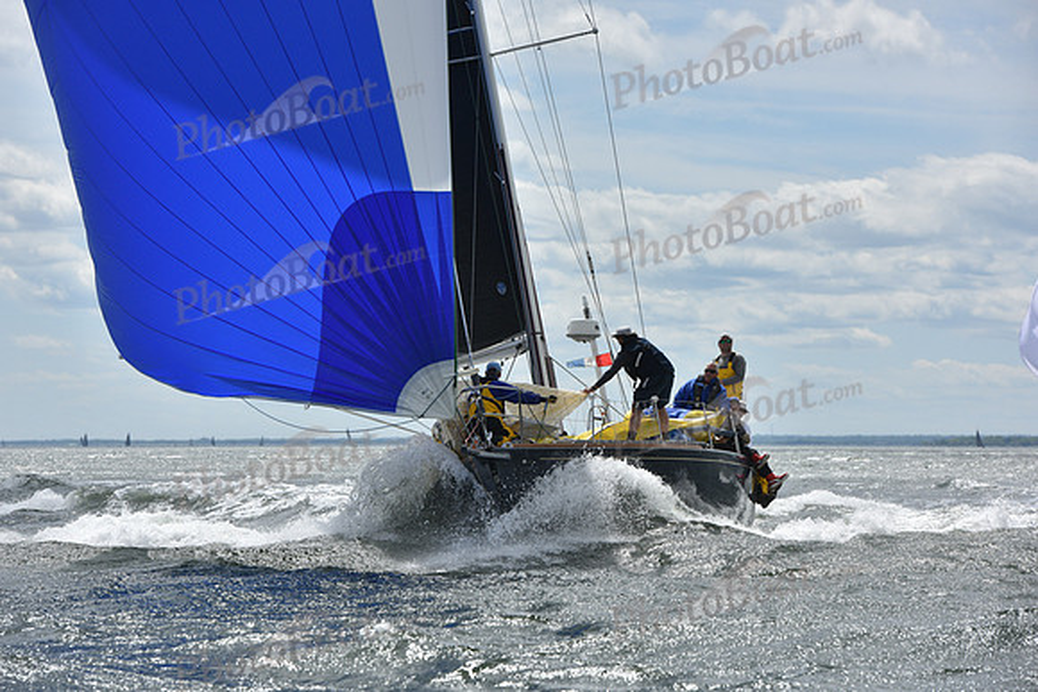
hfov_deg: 12.1
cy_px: 346
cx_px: 519
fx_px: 4903
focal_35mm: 170
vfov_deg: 8.1
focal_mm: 170
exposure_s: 1/1250
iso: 320
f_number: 10
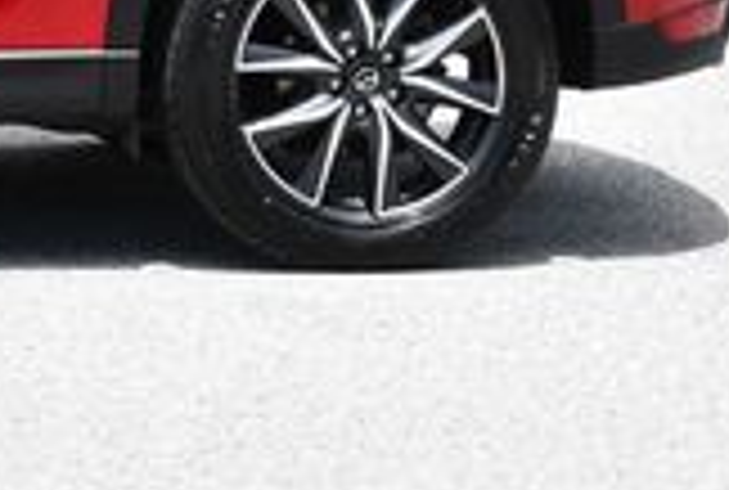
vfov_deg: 6.6
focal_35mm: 205
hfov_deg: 9.7
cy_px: -454
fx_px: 4163
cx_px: -428
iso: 125
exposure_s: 1/250
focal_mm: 26
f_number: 8
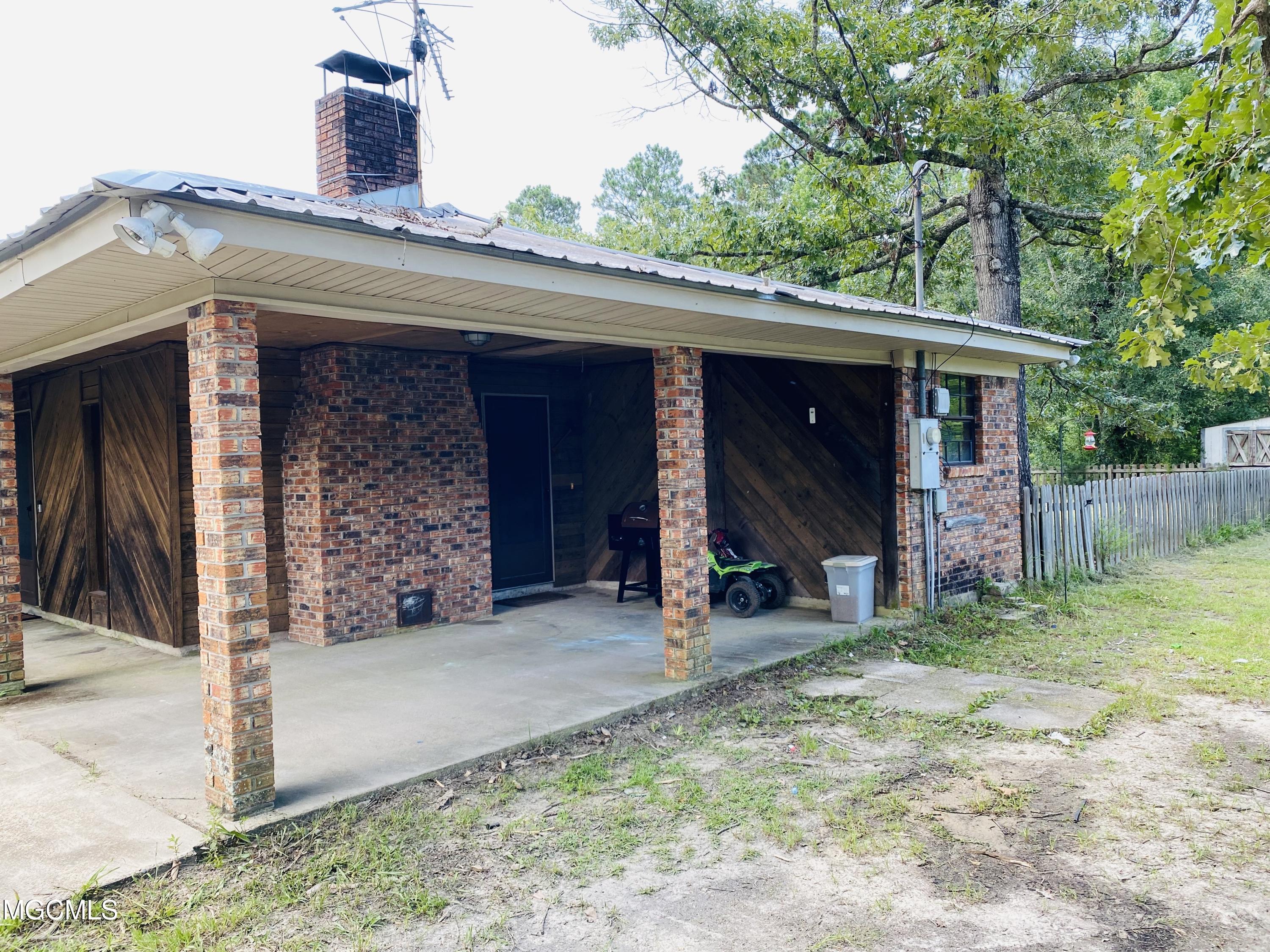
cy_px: 476
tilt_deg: -0.9
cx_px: 635
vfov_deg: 53.1
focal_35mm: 26
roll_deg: +1.5
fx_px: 954
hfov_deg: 67.3
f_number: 1.8
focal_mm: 4.25
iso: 32
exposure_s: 1/204
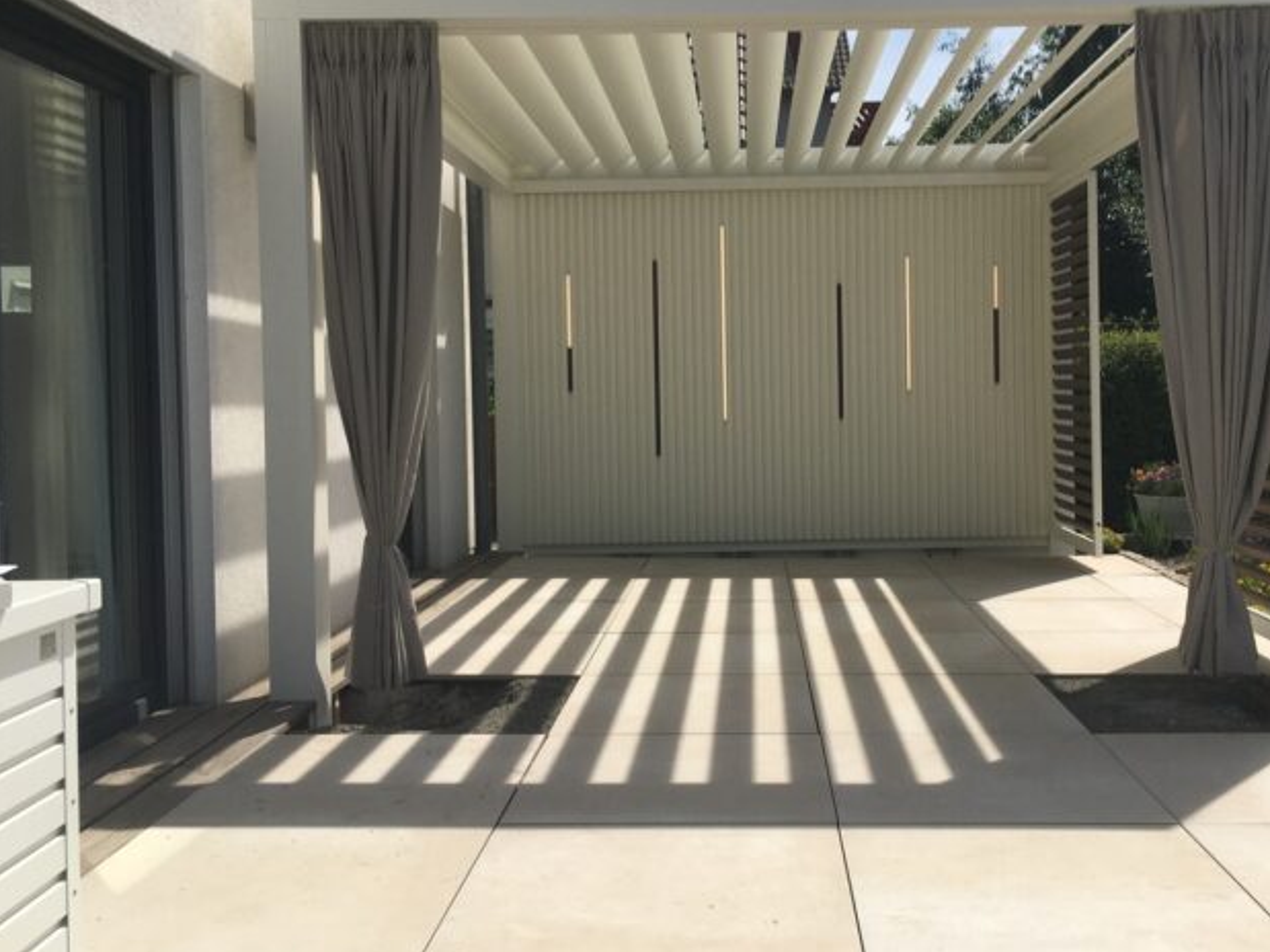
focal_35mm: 36
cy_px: 414
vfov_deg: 39.6
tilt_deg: -0.3
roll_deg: +1.2
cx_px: 751
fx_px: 1321
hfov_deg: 51.1
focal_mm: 4.15
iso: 25
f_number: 2.2
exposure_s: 1/2747
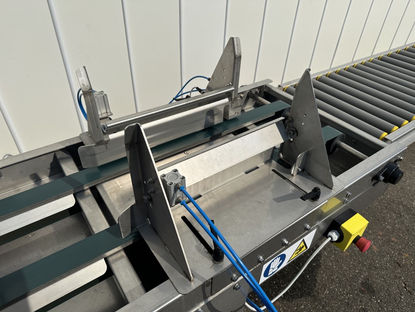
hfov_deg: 71.6
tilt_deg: -38.3
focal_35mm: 24
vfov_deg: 56.8
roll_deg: -3.2
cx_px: 208
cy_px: 156
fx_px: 288
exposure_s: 1/10753
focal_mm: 6.86
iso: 80
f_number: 1.78
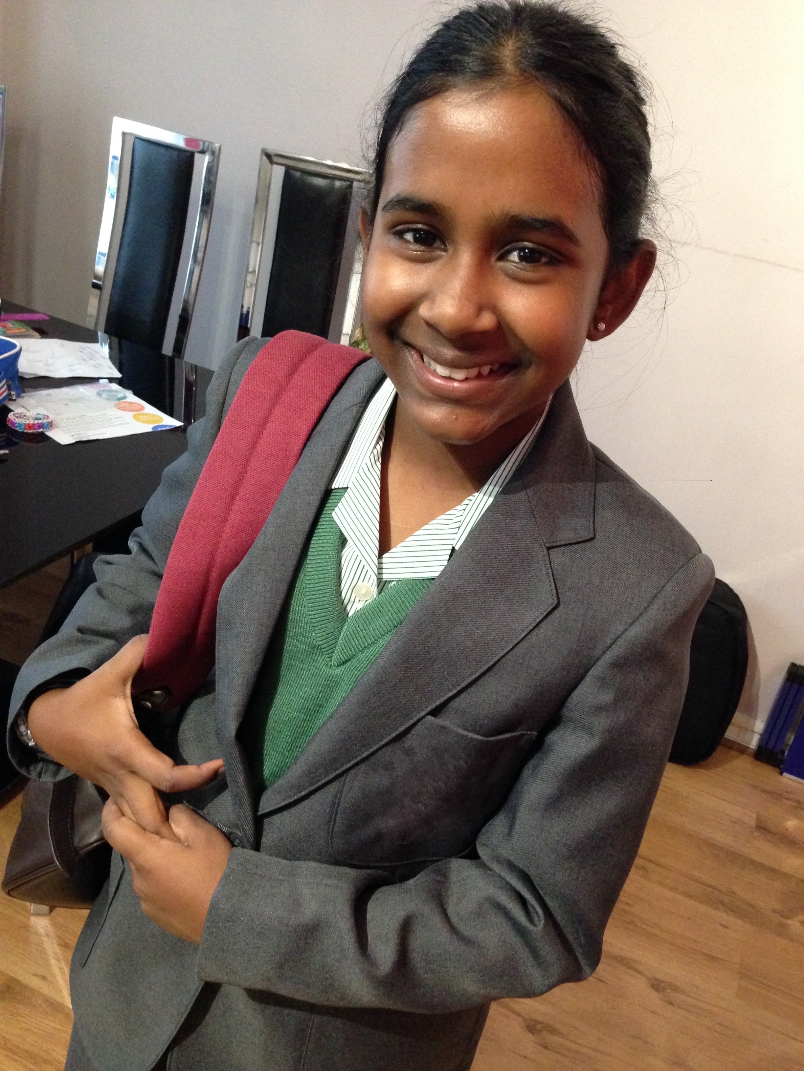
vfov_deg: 55.4
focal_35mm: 33
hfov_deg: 42.9
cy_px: 536
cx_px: 402
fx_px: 1022
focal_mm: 4.12
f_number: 2.4
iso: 500
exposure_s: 1/15
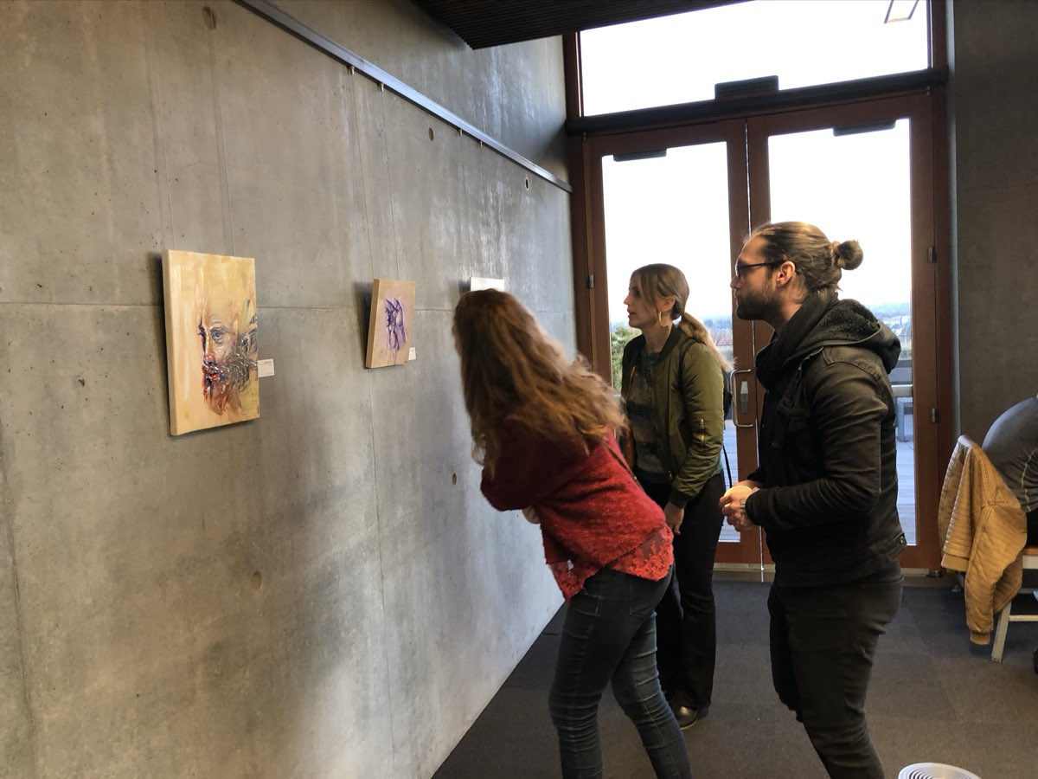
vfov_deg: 49.7
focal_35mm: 28
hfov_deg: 63.4
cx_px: 519
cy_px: 390
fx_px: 840
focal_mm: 3.99
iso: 200
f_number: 1.8
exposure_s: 1/60
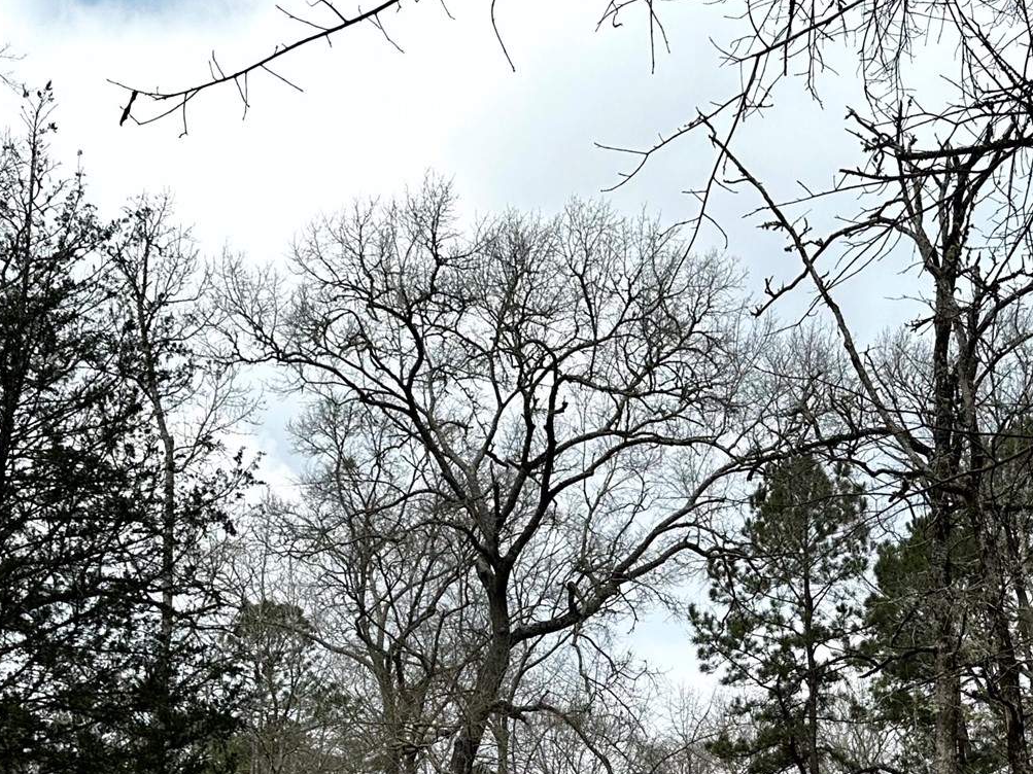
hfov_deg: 38.7
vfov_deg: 28.6
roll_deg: +1.2
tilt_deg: +18.0
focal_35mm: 49
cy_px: 687
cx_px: 645
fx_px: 1462
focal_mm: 6.86
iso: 80
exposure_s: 1/4016
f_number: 1.78
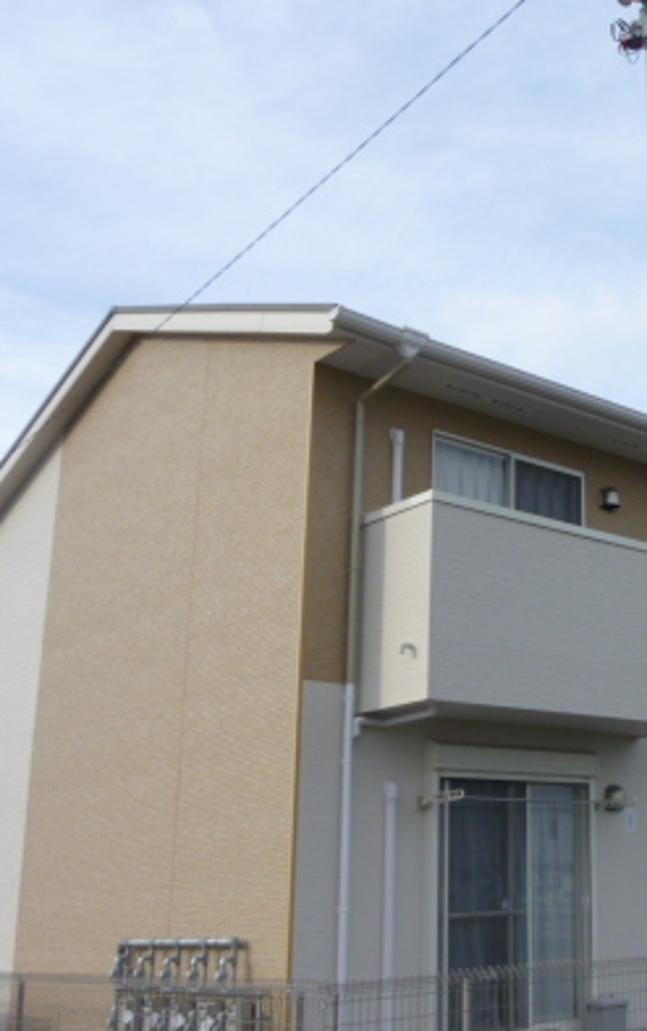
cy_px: 560
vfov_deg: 46.1
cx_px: 739
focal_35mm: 43
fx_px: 1210
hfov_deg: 27.1
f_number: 3.3
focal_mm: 4.5
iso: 100
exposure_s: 1/640
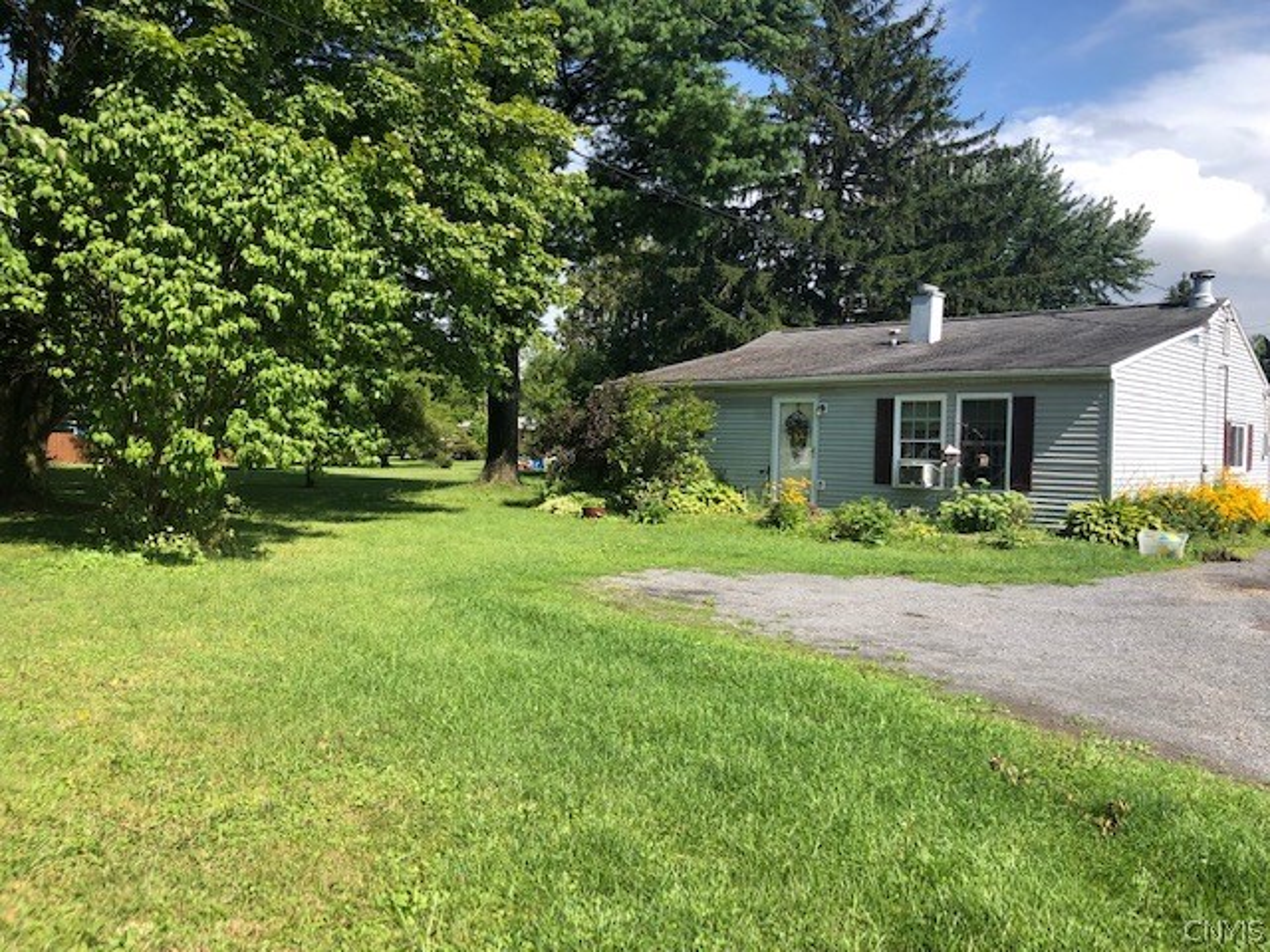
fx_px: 1027
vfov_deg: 49.7
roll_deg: -1.2
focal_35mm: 28
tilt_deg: -1.2
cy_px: 476
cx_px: 635
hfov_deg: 63.4
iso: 20
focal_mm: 3.99
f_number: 1.8
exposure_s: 1/1000
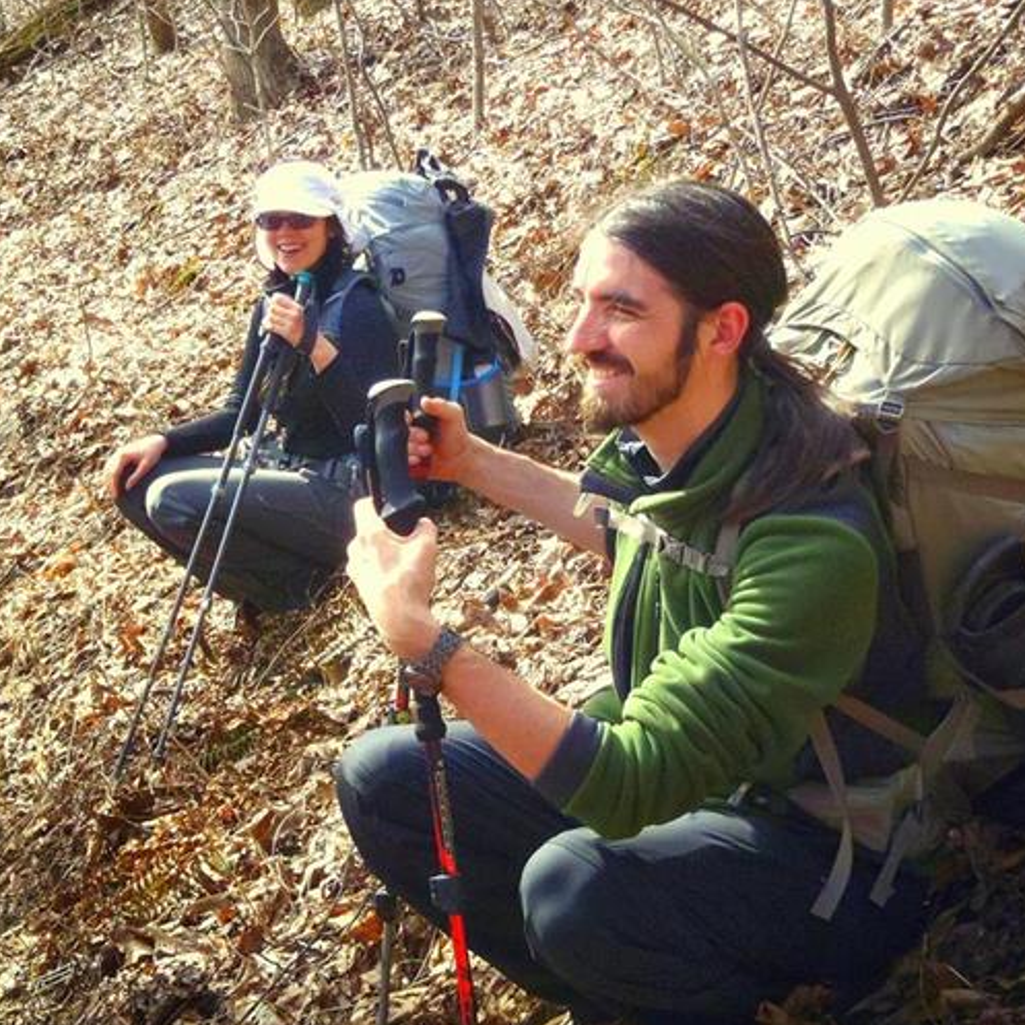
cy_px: 514
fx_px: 2412
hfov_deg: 24.0
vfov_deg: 24.0
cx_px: 411
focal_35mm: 72
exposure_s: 1/200
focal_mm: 10.73
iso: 400
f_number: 5.3
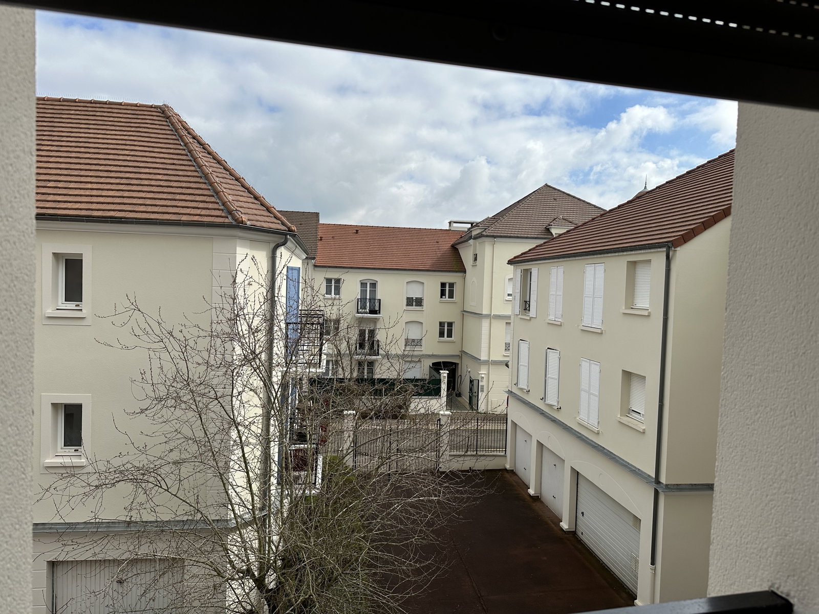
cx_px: 410
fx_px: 568
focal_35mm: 24
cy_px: 307
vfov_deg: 56.8
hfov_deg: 71.6
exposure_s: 1/6211
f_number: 1.78
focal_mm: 6.86
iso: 80
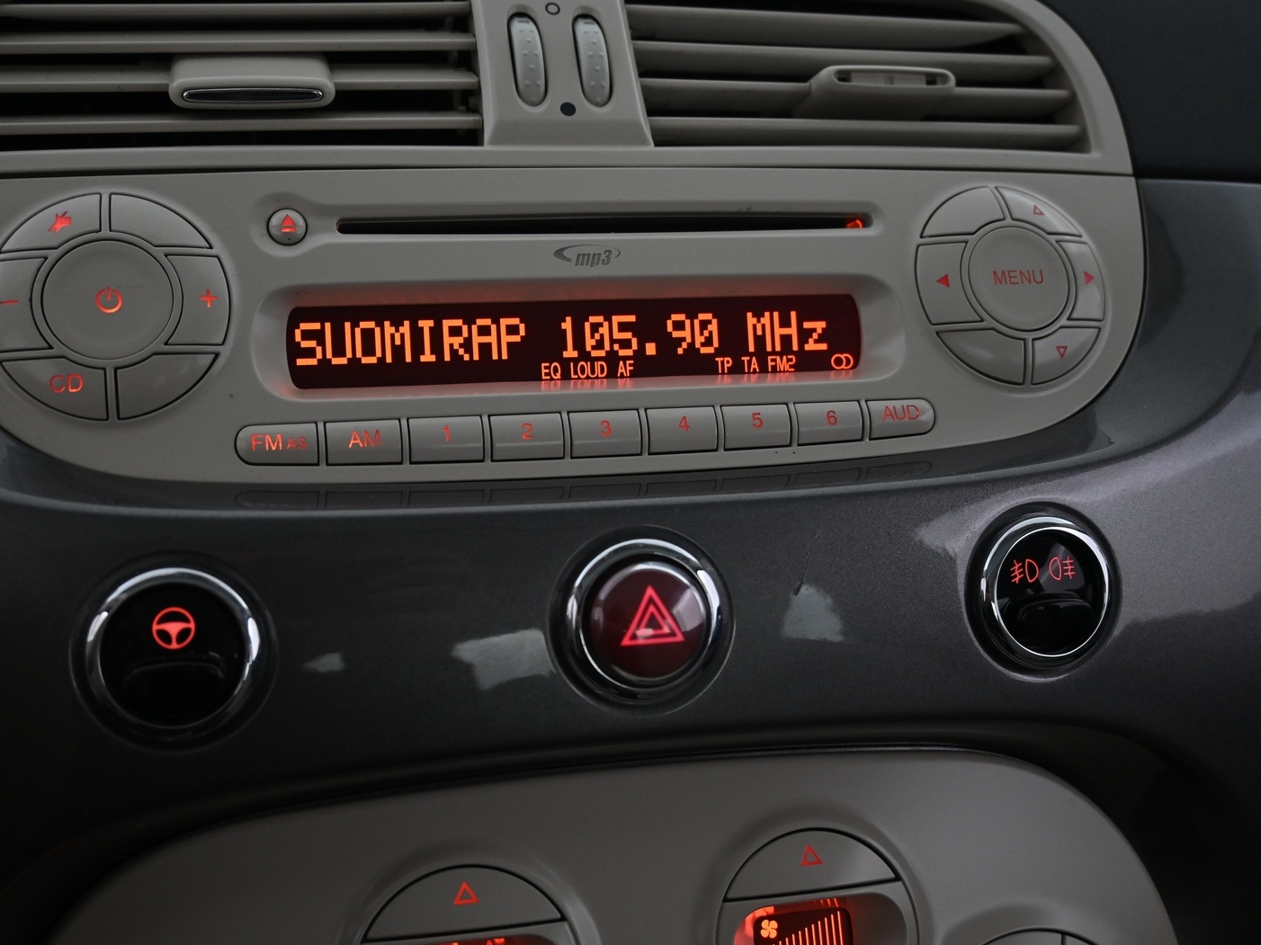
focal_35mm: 41
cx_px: 573
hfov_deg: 45.9
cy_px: 473
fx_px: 1487
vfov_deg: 35.3
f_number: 4.2
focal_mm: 24.5
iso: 900
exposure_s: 1/40
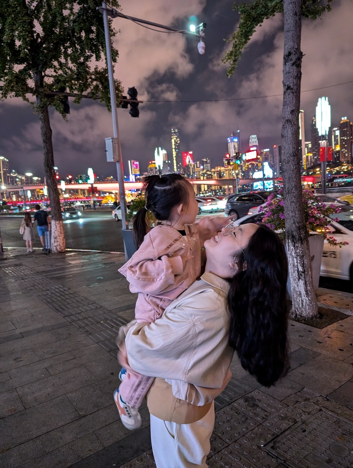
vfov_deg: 71.5
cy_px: 234
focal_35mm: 24
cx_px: 176
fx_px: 326
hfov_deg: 56.9
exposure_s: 1/50
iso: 775
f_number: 1.68
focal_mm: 6.9
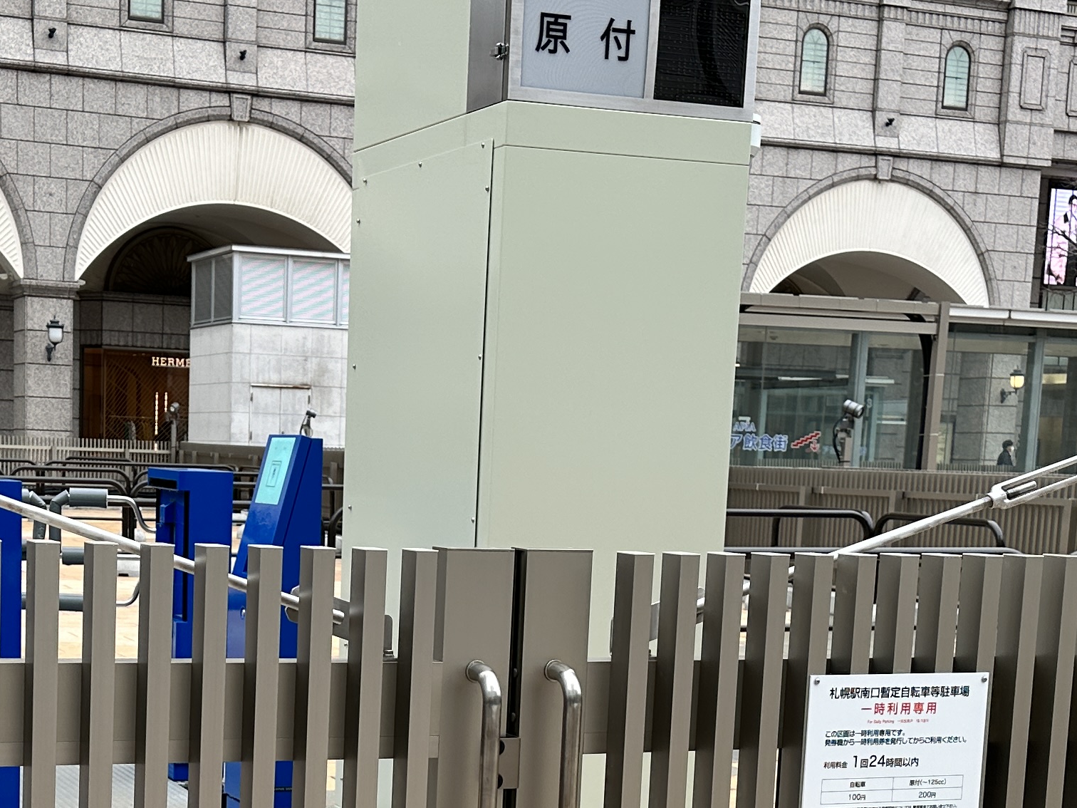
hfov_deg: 30.0
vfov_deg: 22.4
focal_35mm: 64
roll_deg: -1.9
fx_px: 1991
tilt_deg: -8.1
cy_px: 713
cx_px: 353
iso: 80
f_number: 1.78
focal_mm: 6.86
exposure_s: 1/709
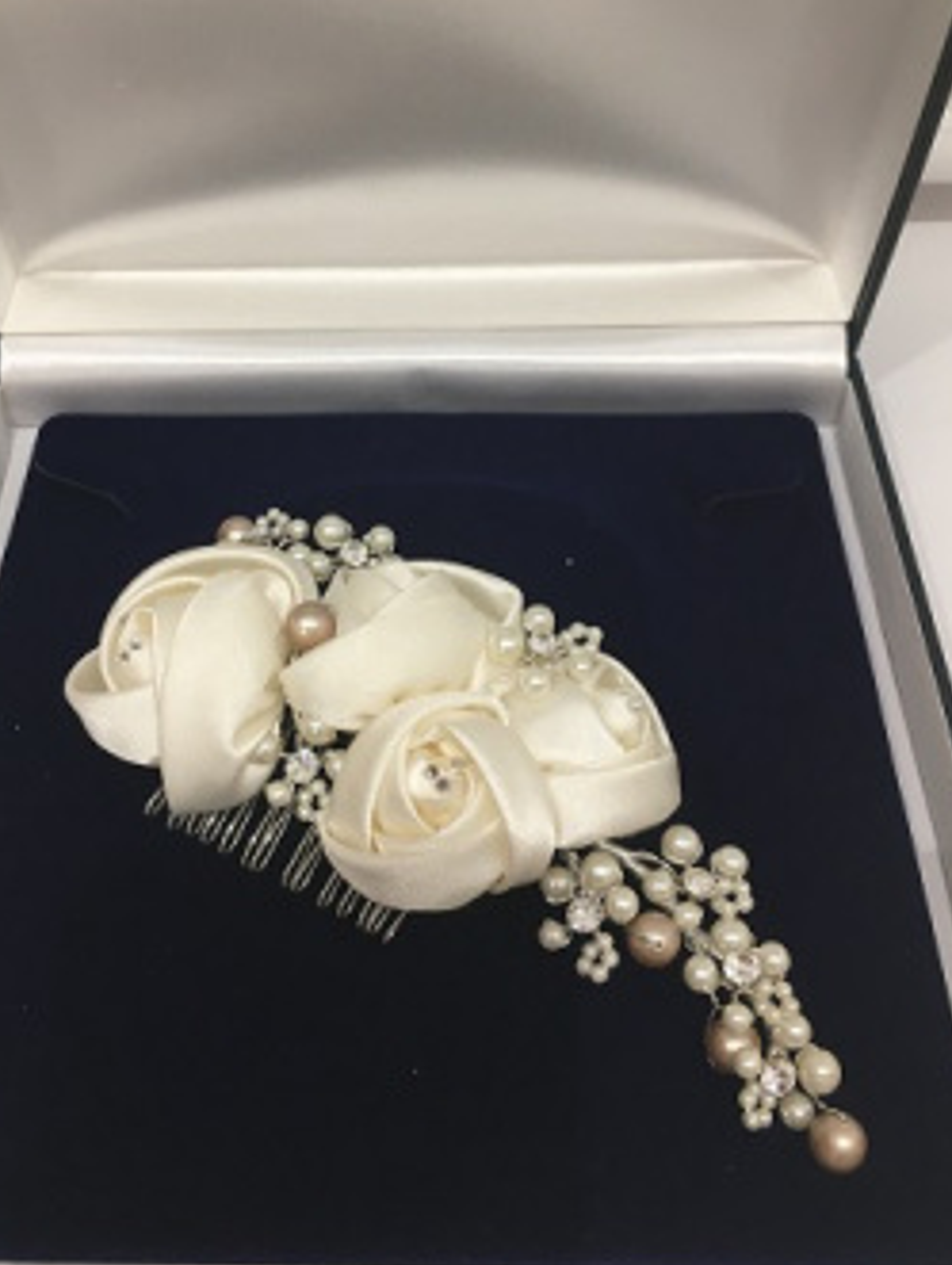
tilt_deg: -48.3
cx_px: 440
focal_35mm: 35
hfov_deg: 40.7
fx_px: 1281
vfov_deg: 52.3
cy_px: 516
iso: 80
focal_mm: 4.15
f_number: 2.2
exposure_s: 1/33
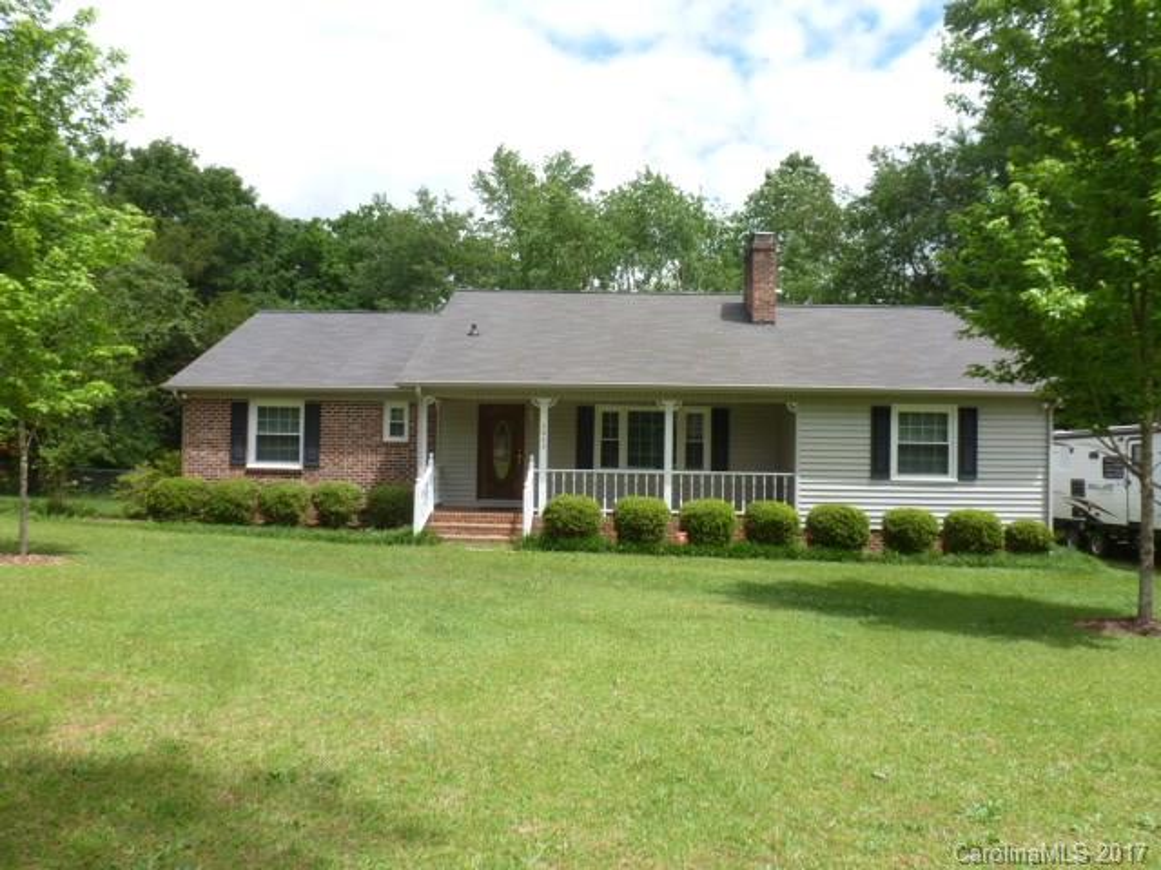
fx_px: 805
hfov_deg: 71.6
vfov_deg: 56.8
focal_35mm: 24
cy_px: 435
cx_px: 580
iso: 100
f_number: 4
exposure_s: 1/400
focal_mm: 4.3
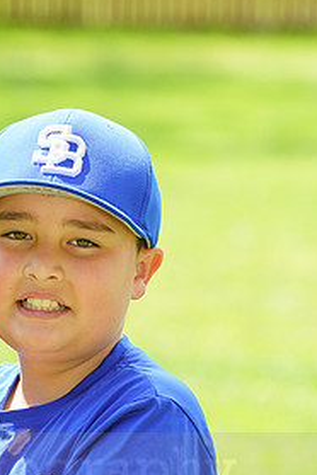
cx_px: 14
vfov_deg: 4.7
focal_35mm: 434
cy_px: 456
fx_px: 5732
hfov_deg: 3.2
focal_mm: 209
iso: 200
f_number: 6.3
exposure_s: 1/200
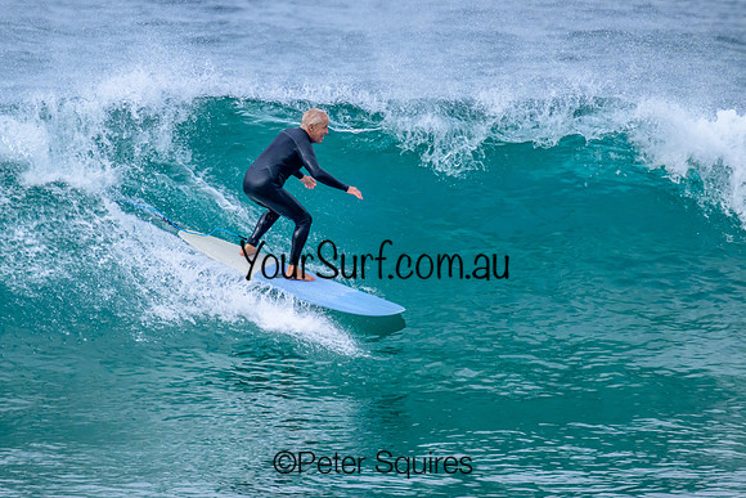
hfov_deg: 2.1
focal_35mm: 980
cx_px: 353
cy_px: 193
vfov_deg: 1.4
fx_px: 20318
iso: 2500
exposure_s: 1/2000
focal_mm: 800
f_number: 11
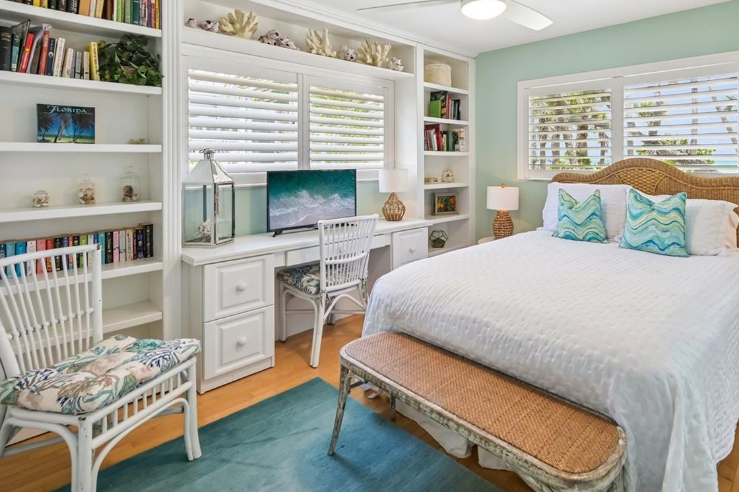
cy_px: 164
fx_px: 410
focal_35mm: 20
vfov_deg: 60.4
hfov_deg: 82.9
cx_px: 445
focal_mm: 14
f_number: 8
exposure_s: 1/50
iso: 400
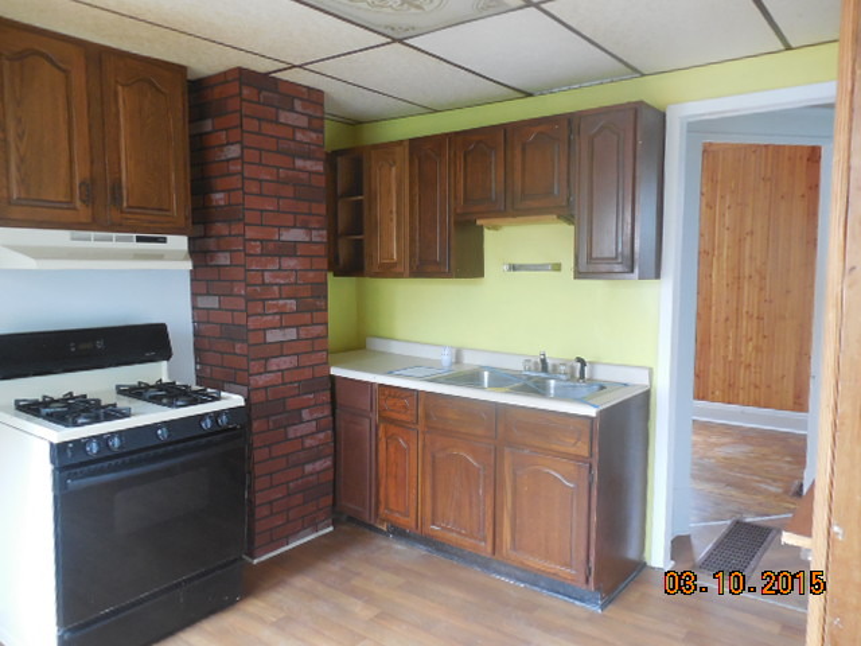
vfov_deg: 54.9
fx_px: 622
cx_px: 430
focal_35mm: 25
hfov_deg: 69.4
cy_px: 323
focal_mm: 4.5
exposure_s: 1/15
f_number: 3.3
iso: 400
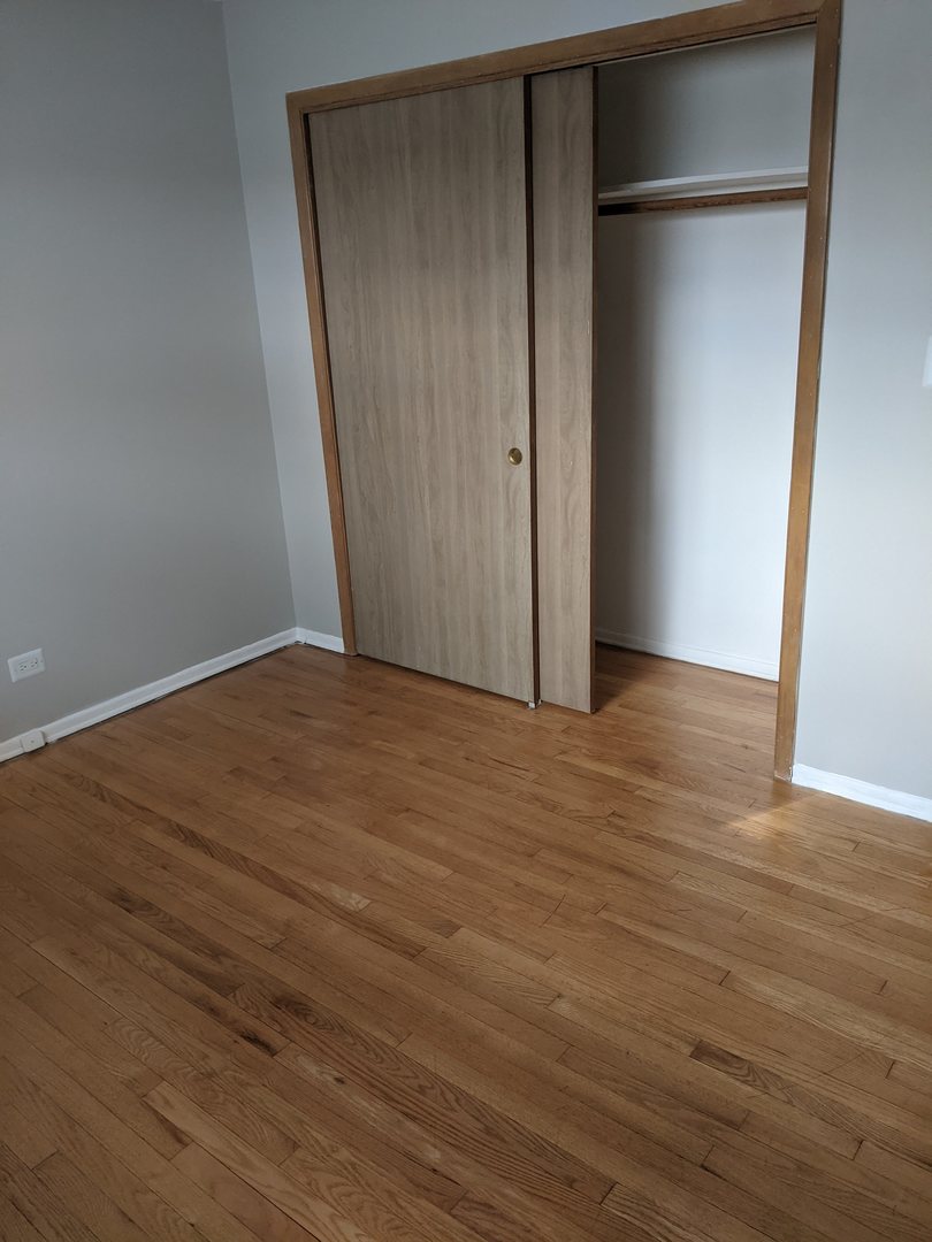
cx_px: 466
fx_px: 969
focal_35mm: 27
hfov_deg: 51.4
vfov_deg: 65.3
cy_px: 621
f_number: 1.8
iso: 172
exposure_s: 1/125
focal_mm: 4.44
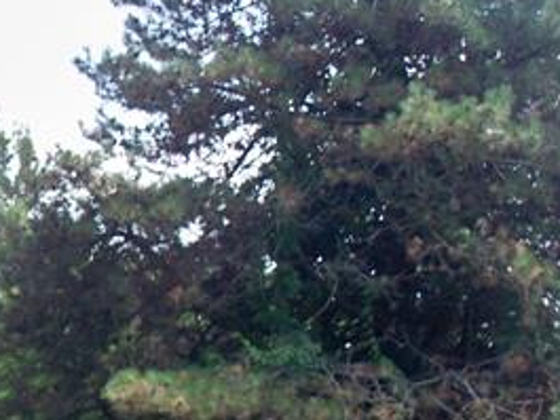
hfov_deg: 13.9
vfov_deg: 10.9
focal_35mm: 135
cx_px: -213
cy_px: 399
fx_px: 2185
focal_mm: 7.54
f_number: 2.8
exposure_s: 1/400
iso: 80
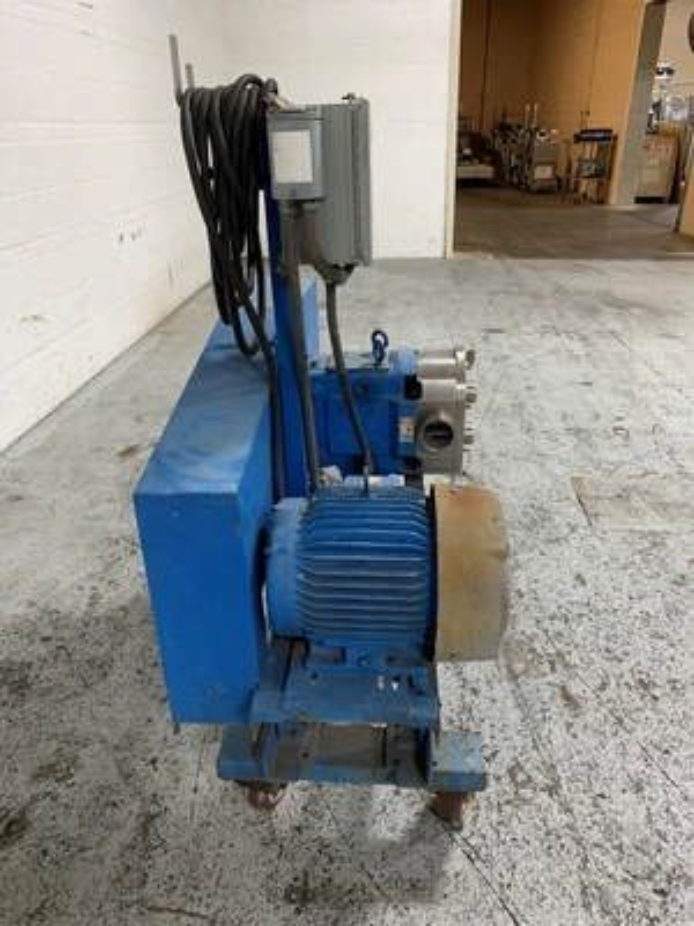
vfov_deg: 67.3
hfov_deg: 53.1
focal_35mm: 26
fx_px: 695
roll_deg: +0.4
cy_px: 463
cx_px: 347
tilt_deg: -24.2
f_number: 1.8
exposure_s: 1/60
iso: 250
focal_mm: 4.25
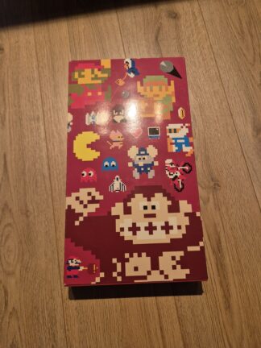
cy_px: 174
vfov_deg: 73.9
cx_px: 130
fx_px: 231
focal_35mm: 23
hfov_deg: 58.9
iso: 250
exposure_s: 1/100
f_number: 1.8
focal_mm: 5.4
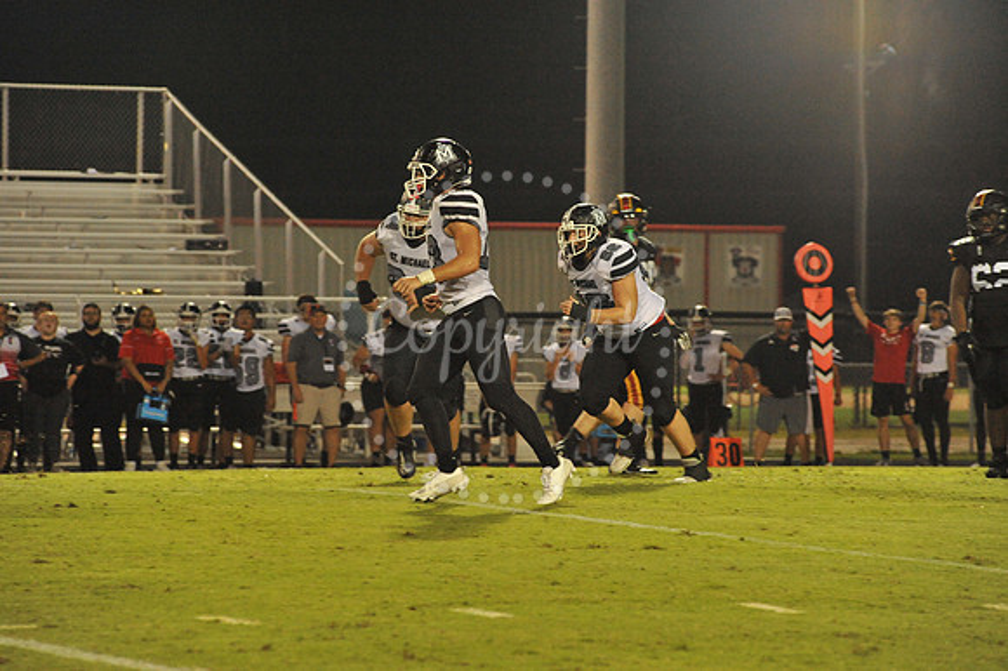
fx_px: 5597
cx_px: 504
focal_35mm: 200
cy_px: 336
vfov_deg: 6.9
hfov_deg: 10.3
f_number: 5.6
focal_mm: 200
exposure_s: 1/200
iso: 6400
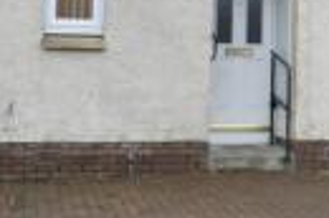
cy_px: 19
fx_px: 903
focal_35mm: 99
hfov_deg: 20.0
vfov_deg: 13.6
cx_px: 339
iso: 125
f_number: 5
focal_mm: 18
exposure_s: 1/30
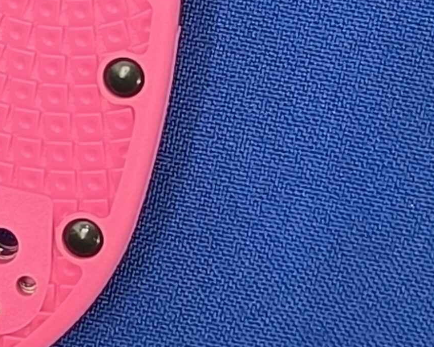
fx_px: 2621
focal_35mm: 204
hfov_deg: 9.4
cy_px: -145
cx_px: -22
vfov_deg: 7.5
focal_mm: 6.14
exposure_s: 1/100
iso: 640
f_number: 1.65
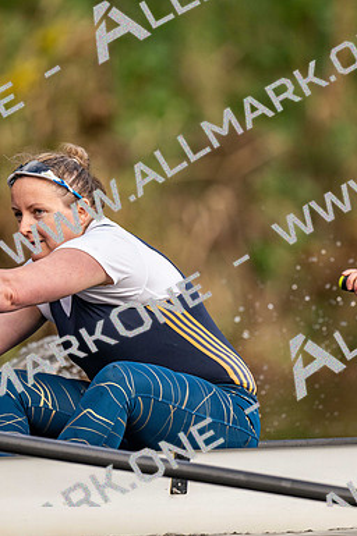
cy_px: 268
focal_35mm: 905
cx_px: 170
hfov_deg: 1.5
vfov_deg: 2.3
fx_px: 13485
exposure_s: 1/2500
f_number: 4
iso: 1100
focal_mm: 600
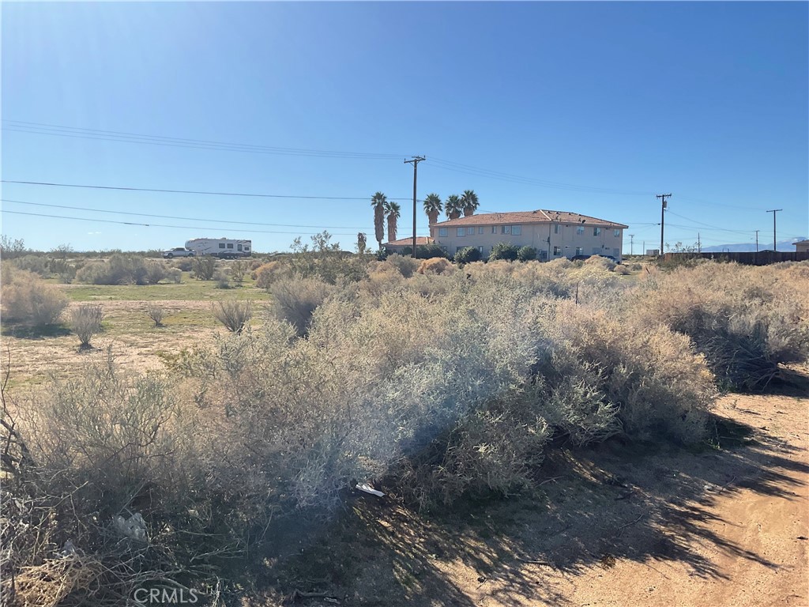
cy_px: 304
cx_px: 404
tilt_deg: -4.5
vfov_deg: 48.2
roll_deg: -1.4
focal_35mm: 29
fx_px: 678
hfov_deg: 61.7
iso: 16
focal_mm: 3
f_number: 1.8
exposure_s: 1/3125
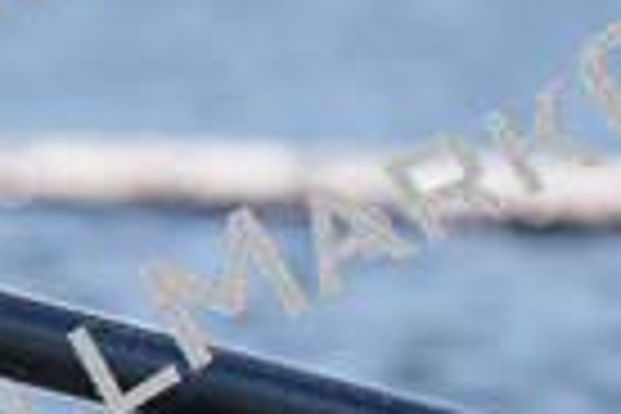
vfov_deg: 1.2
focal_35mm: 1128
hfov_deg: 1.8
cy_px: 173
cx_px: -536
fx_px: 19456
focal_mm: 268
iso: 320
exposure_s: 1/2000
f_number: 5.6
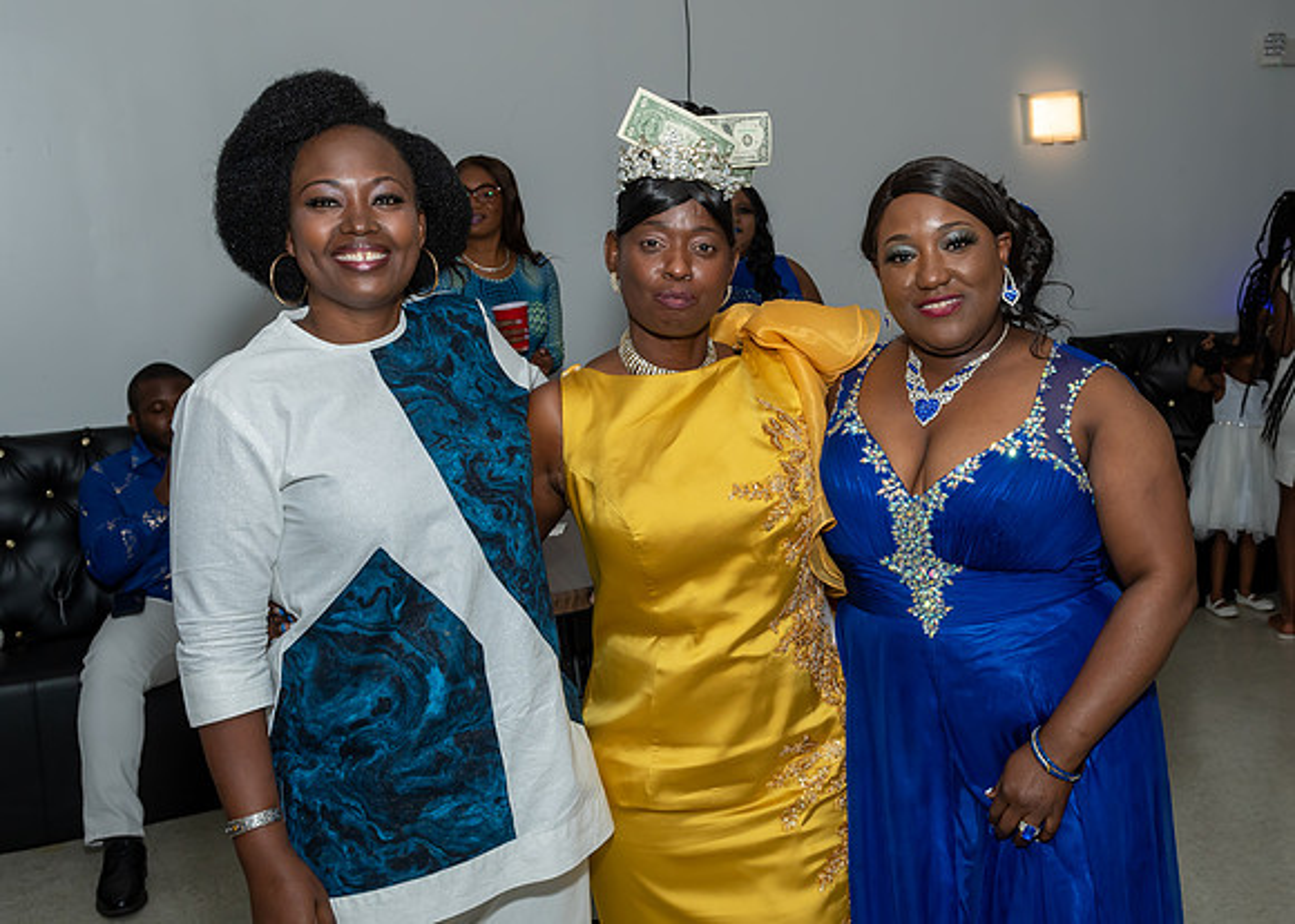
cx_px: 838
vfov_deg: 32.1
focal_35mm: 44
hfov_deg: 43.4
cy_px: 421
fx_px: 1607
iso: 500
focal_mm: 23
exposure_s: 1/250
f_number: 6.3
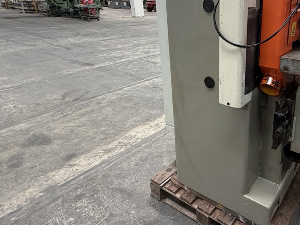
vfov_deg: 50.4
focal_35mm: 27
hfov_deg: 60.1
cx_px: 240
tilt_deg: -17.0
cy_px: 75
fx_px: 234
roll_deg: -0.4
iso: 320
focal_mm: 2.22
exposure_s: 1/114
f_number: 2.2
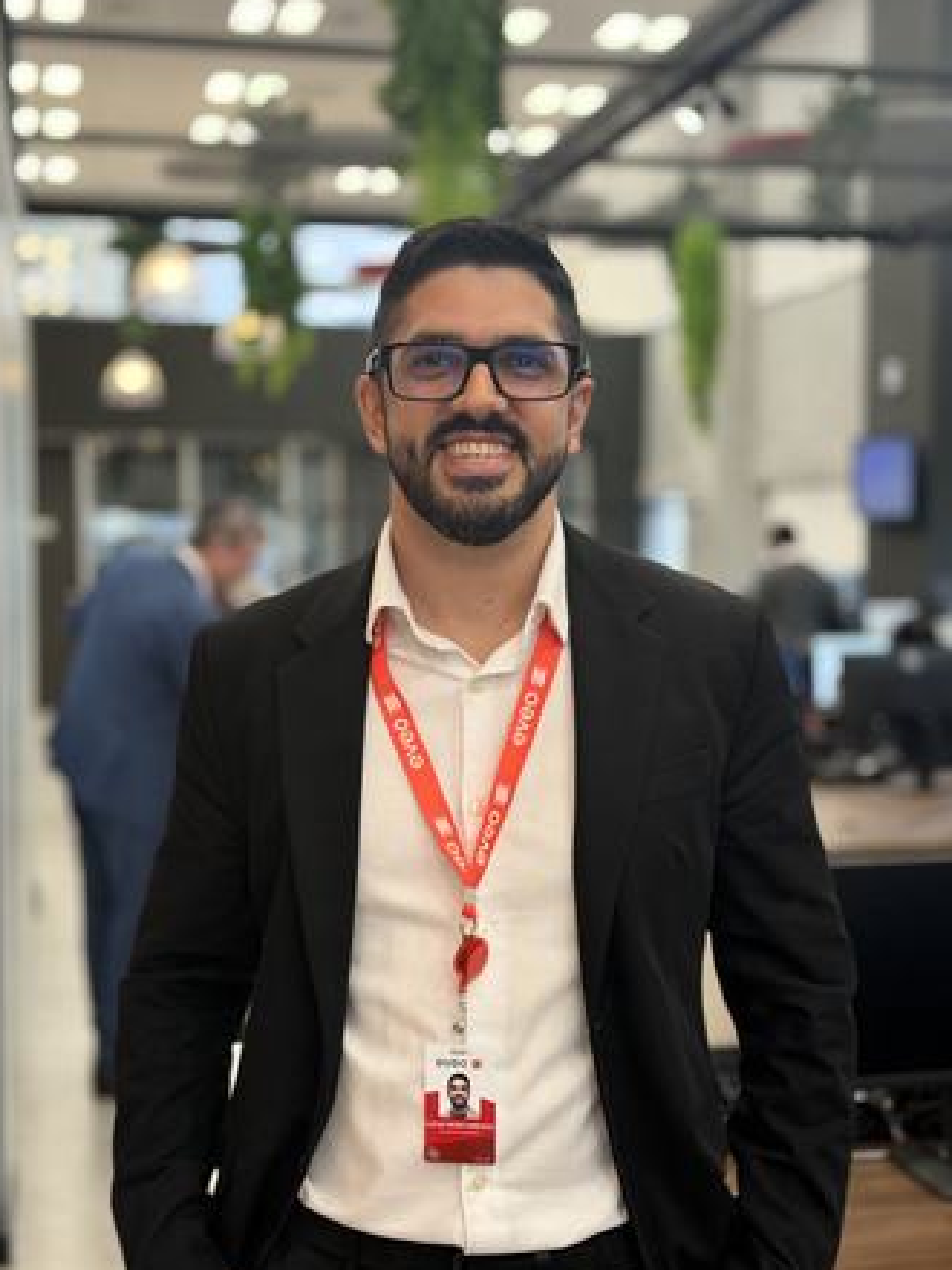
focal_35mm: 52
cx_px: 462
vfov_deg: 36.8
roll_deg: +0.0
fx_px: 1907
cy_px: 634
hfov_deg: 28.0
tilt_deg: -3.7
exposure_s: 1/120
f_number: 1.78
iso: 200
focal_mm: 6.76
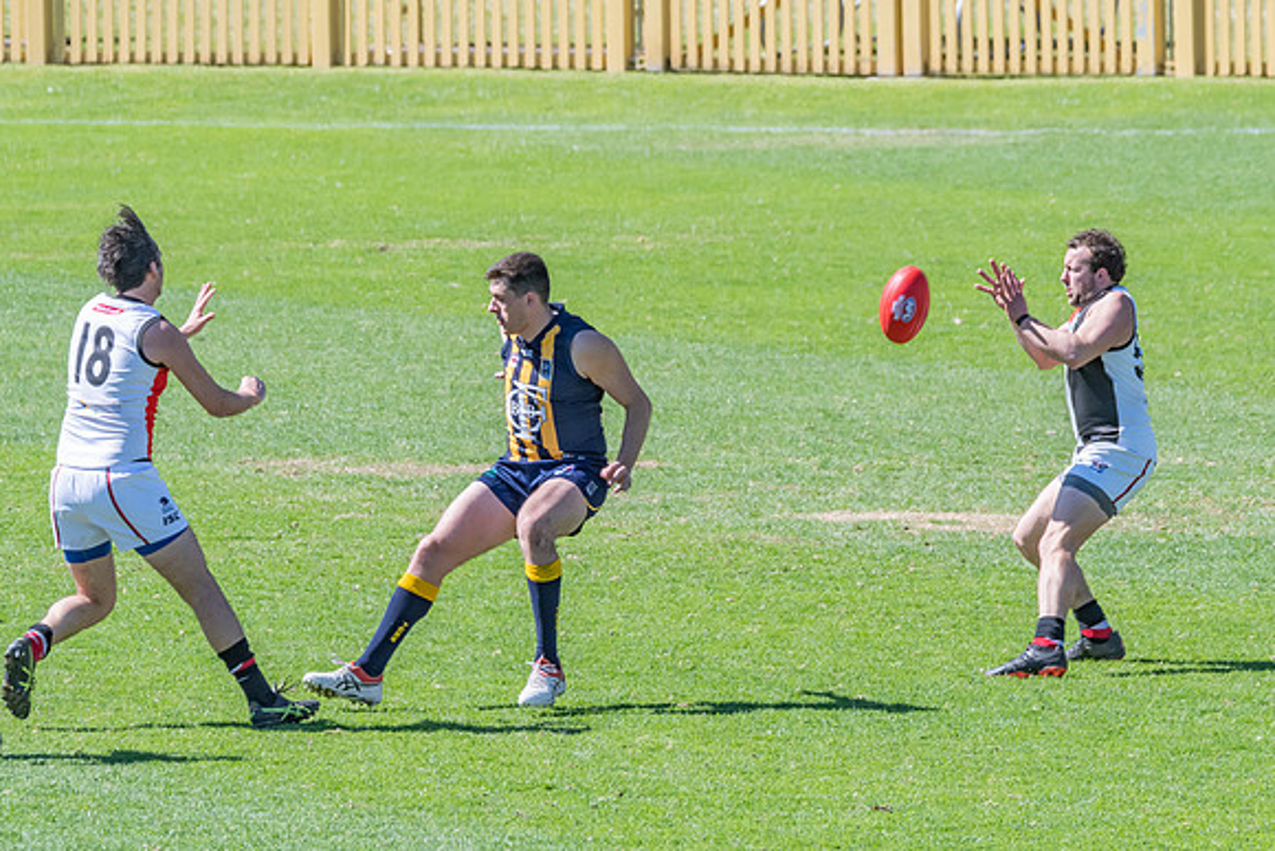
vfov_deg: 2.0
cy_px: 348
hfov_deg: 3.1
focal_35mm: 673
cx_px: 753
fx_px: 23856
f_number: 13
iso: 800
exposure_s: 1/1000
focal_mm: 380
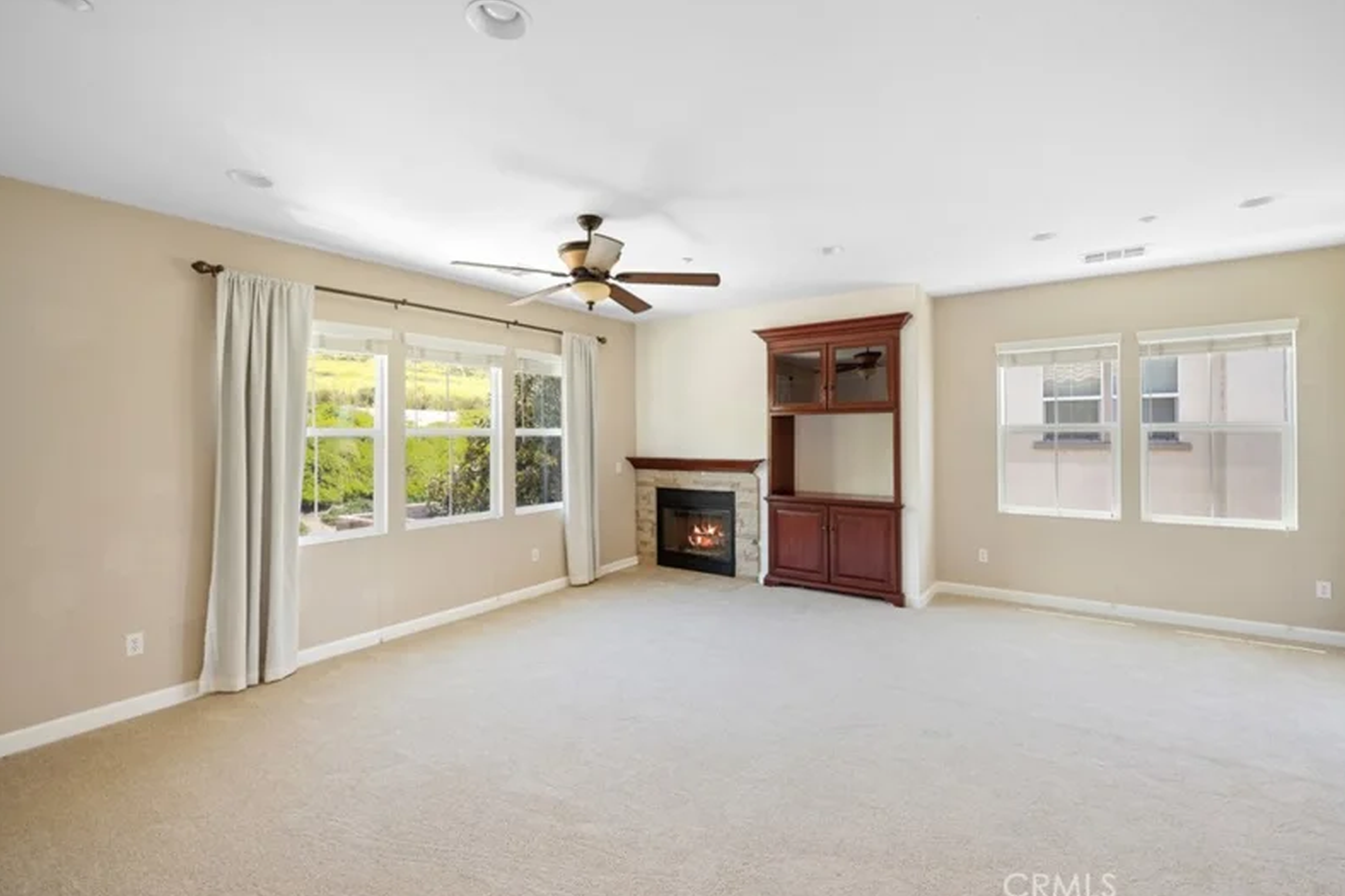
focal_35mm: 16
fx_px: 598
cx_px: 695
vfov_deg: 73.7
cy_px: 428
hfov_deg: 96.7
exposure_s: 1/6
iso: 125
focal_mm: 15
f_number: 8
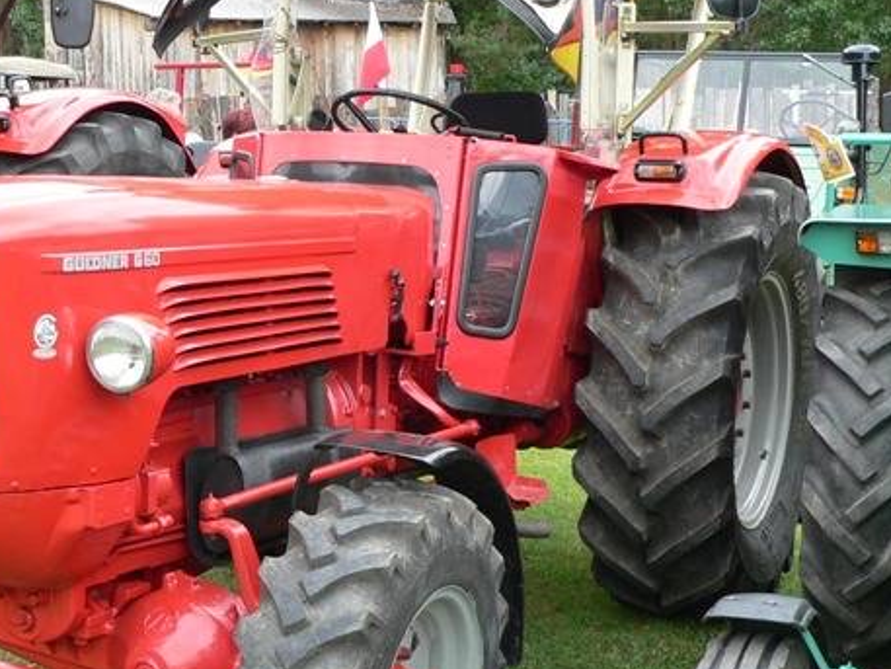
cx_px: 291
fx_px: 1622
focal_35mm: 63
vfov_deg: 23.3
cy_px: 408
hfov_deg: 30.5
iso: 80
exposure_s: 1/100
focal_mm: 6
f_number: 3.3
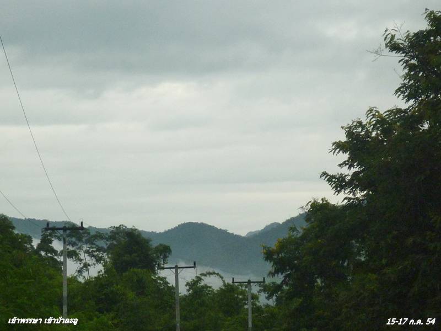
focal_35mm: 200
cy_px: 166
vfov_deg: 7.4
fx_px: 2548
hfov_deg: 9.9
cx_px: 220
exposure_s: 1/125
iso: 200
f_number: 5.9
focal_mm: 22.8
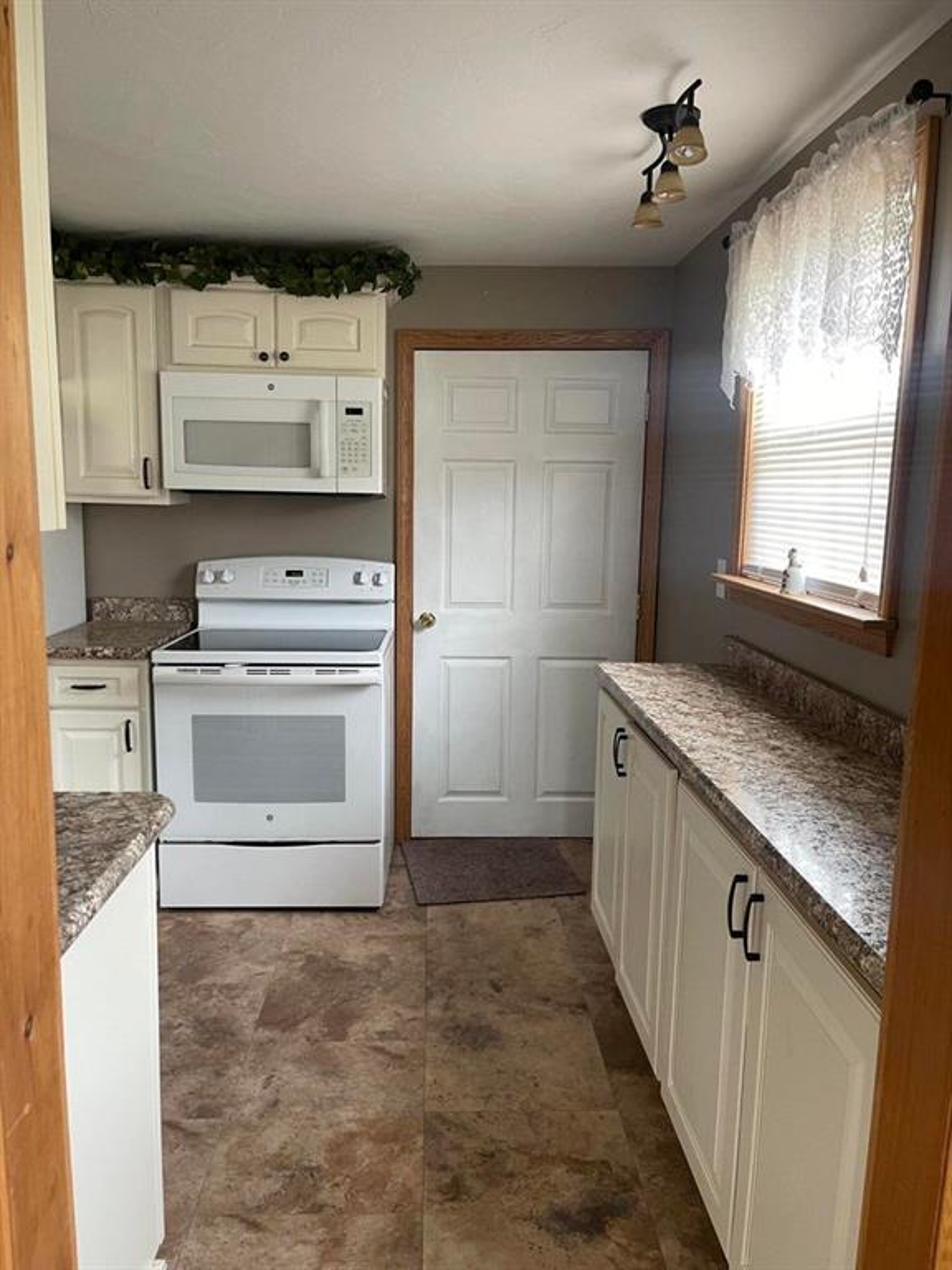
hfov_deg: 54.9
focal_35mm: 25
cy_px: 635
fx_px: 917
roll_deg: -1.5
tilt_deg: -7.6
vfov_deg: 69.4
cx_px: 476
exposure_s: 1/60
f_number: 1.6
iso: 160
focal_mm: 5.1
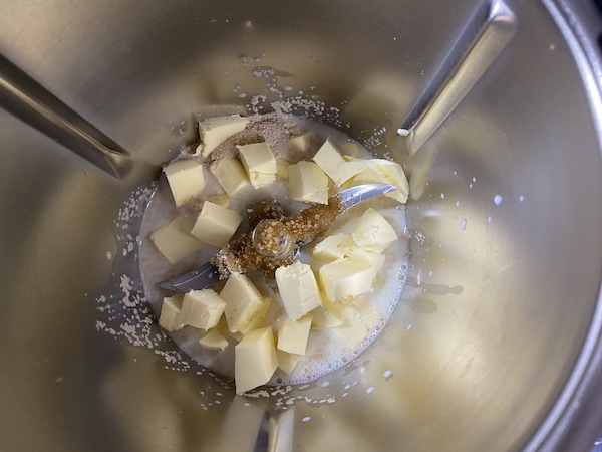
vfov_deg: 53.1
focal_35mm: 26
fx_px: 452
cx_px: 301
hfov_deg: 67.3
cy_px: 226
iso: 320
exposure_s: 1/49
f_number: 1.8
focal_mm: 4.25
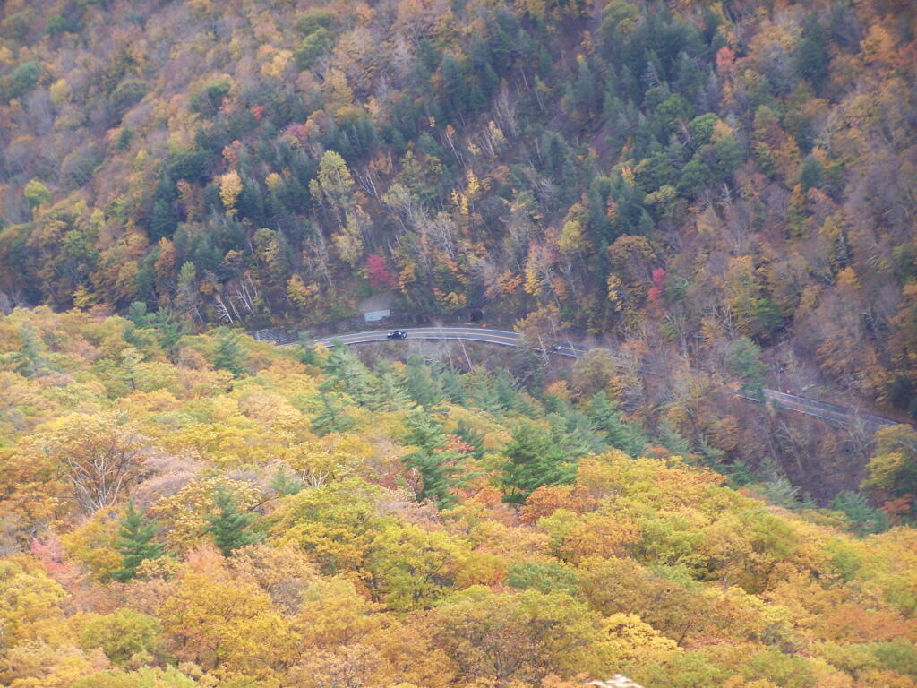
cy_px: 344
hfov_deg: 11.7
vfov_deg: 8.8
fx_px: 4477
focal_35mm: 169
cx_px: 458
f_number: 3.2
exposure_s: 1/160
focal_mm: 28
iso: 80
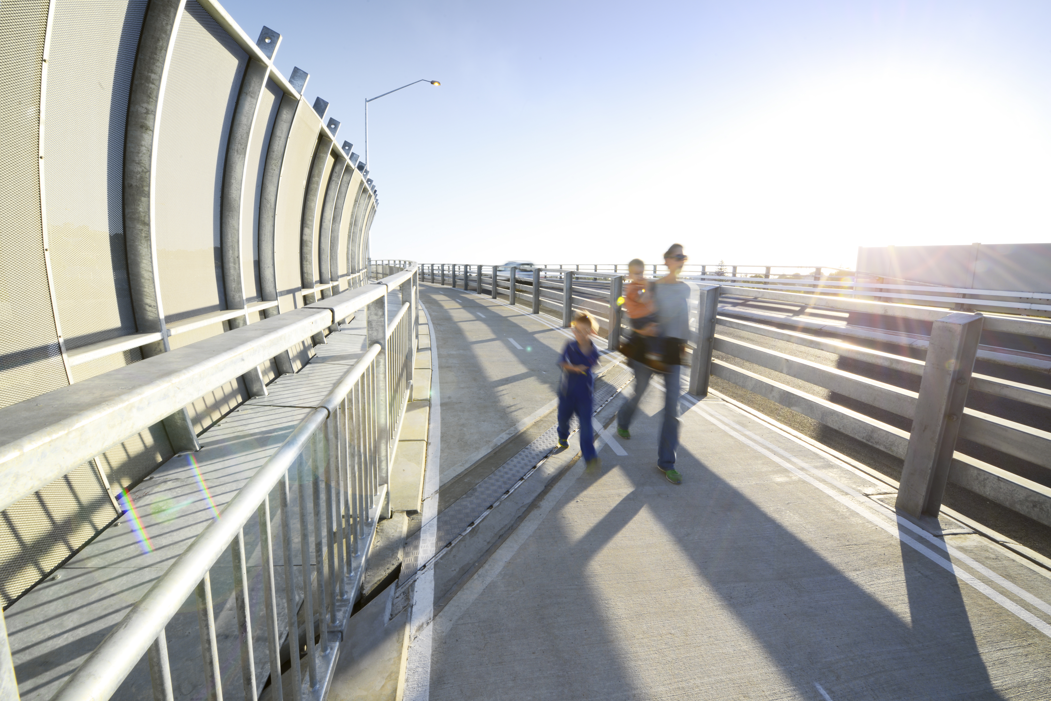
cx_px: 526
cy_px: 350
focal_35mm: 14
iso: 50
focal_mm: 14
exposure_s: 1/13
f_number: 22
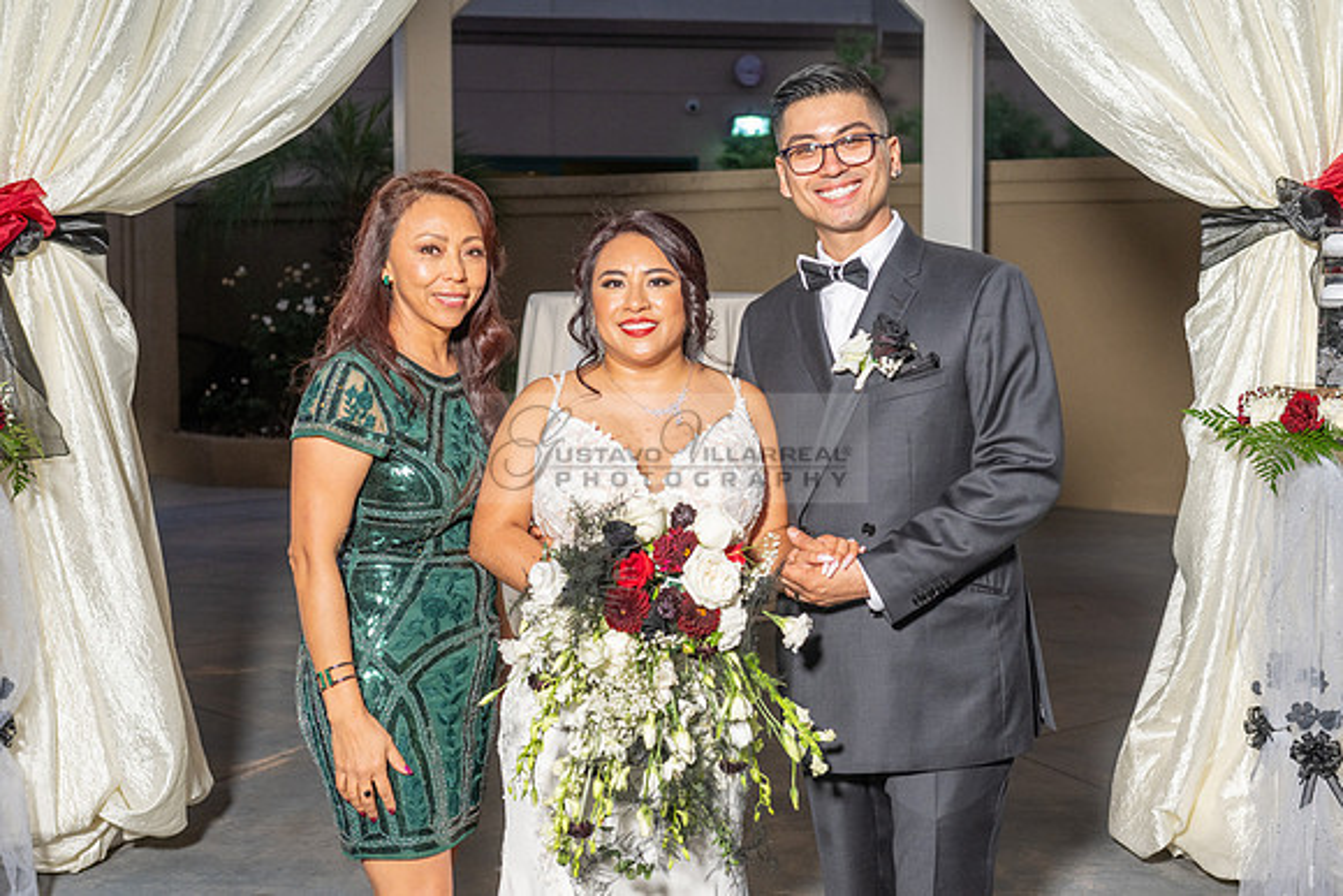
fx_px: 2203
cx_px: 642
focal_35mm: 59
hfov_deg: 33.9
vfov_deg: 23.0
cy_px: 426
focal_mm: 56
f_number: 4.5
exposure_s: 1/200
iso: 640
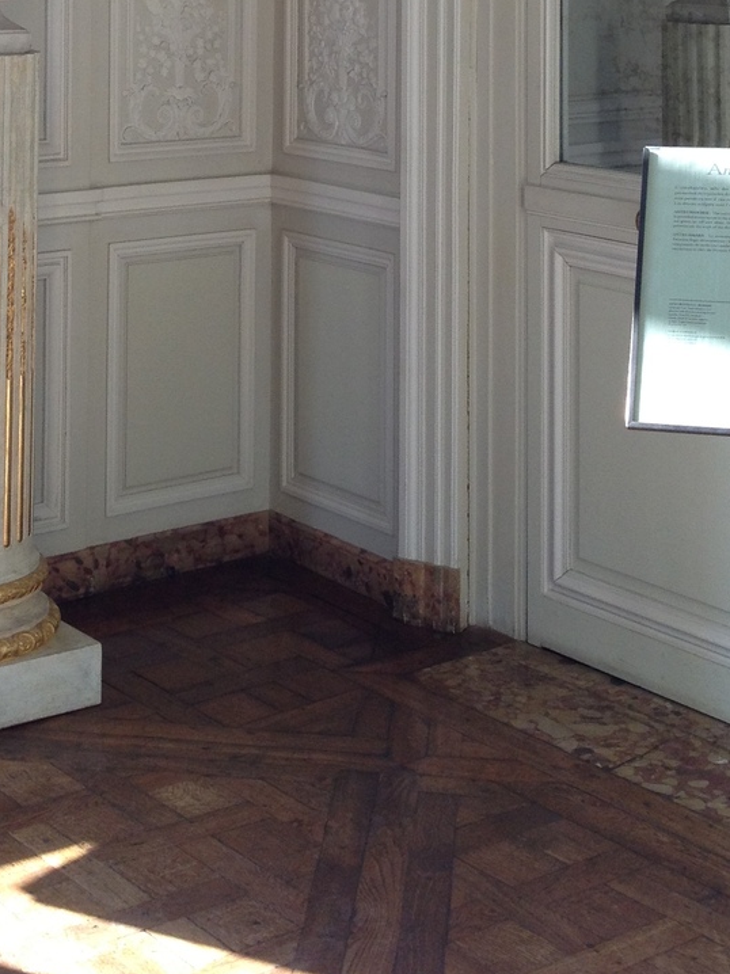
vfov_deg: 23.5
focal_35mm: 78
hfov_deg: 18.8
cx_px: 201
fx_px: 2195
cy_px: -100
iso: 64
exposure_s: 1/120
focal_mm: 4.28
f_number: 2.4
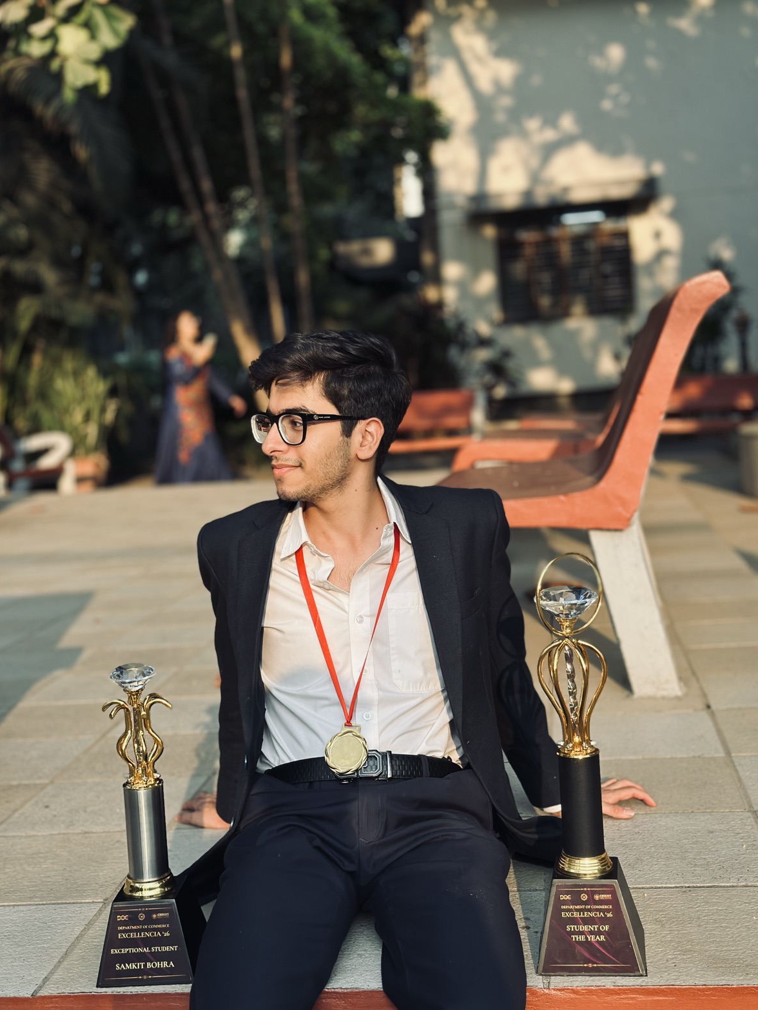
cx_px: 380
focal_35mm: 49
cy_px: 514
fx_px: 1430
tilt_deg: -5.9
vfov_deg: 38.9
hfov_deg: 29.7
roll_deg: +3.8
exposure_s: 1/1453
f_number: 1.78
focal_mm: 6.86
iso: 80
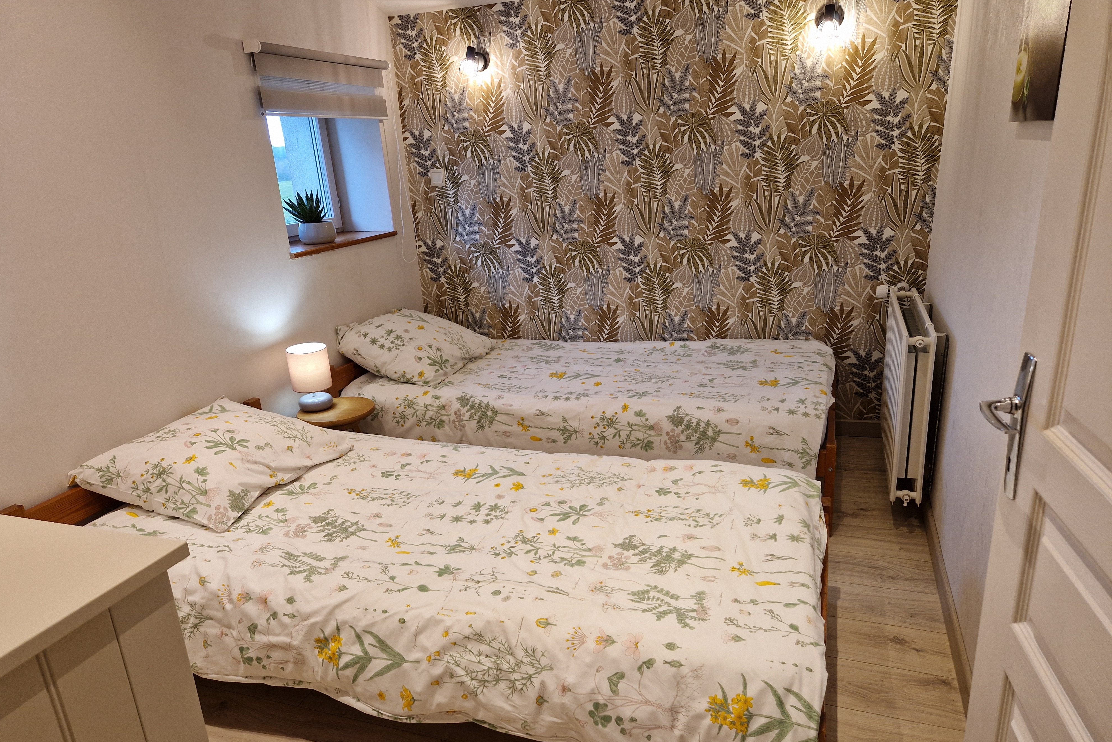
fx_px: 741
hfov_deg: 73.7
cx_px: 555
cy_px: 408
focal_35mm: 24
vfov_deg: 53.0
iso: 200
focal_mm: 5.4
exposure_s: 1/180
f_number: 1.8
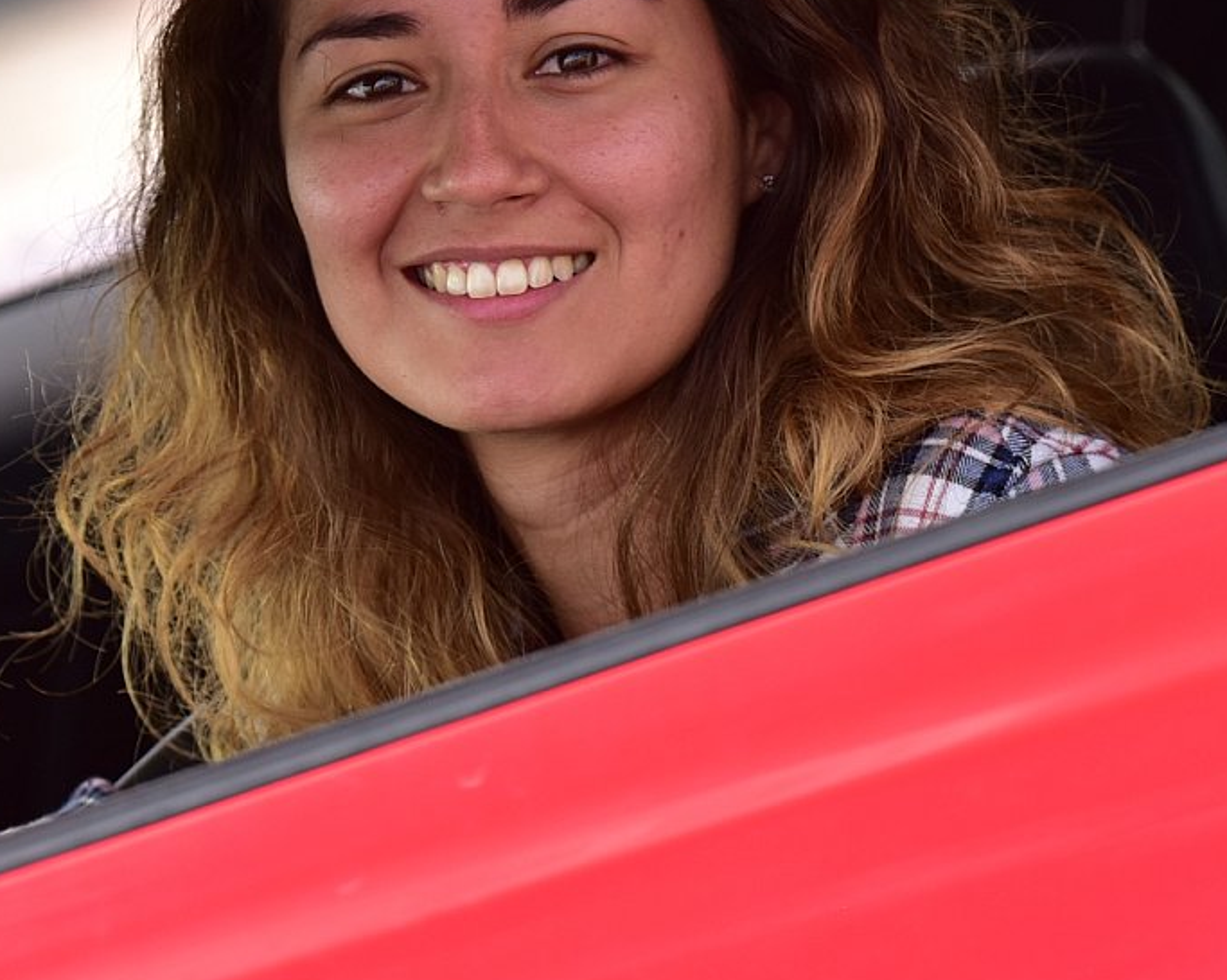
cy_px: 356
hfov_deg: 4.0
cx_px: 119
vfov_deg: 3.2
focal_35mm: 484
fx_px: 17571
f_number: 5.6
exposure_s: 1/1000
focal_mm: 220
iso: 400
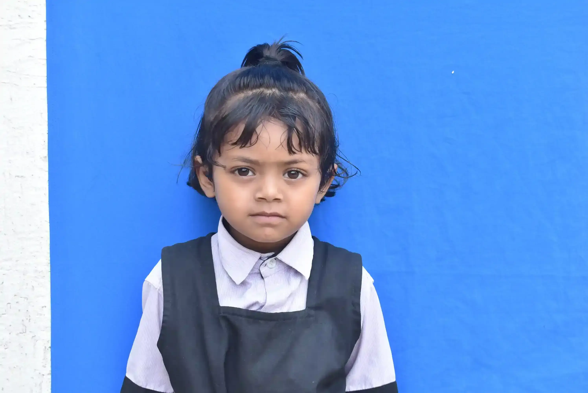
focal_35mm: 60
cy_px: 196
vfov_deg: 22.7
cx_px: 294
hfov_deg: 33.4
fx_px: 981
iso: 500
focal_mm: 40
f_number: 6.3
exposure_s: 1/80
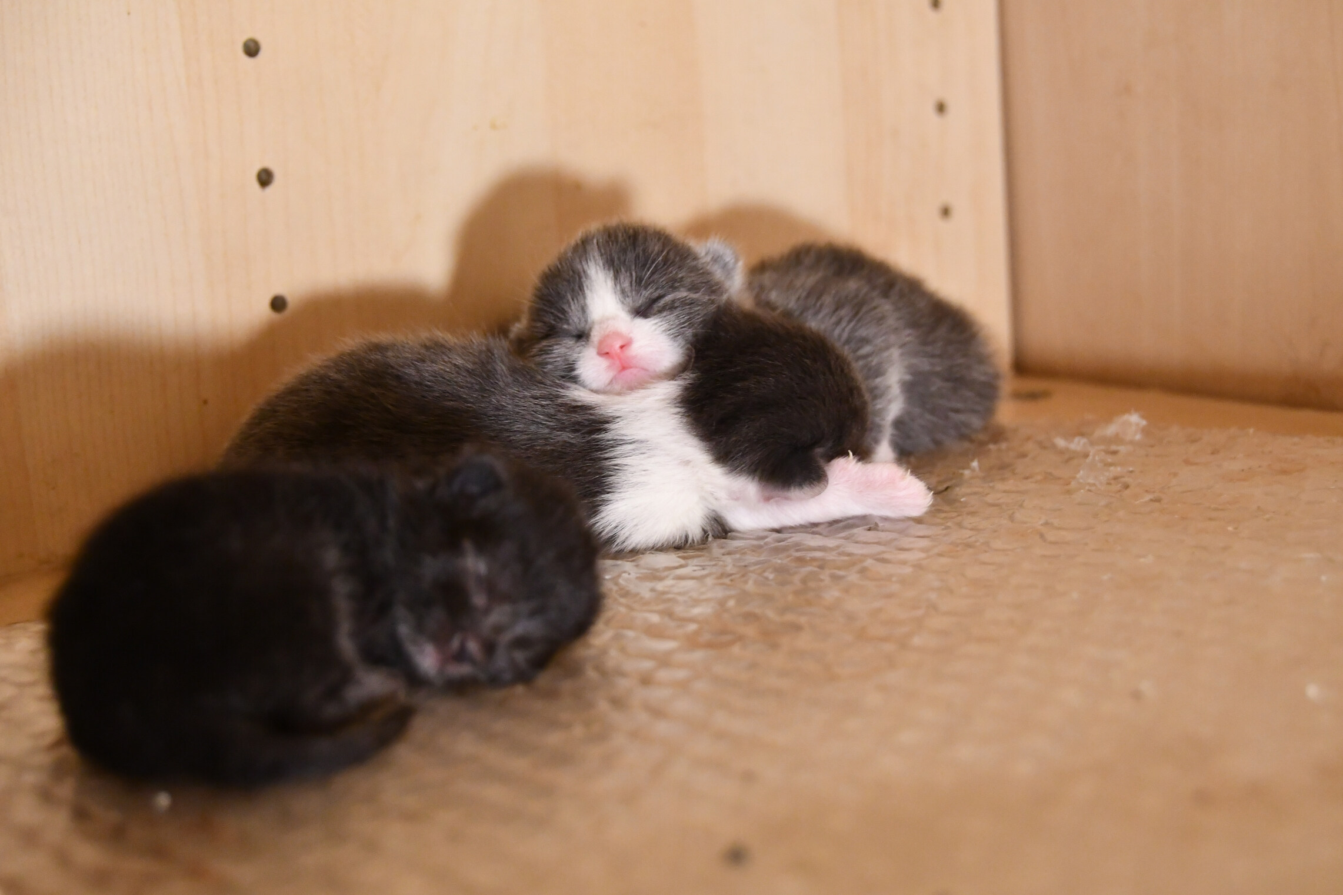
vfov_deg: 23.8
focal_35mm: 57
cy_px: 448
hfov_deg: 35.1
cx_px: 672
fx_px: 2126
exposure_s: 1/60
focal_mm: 38
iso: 4500
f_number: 4.8
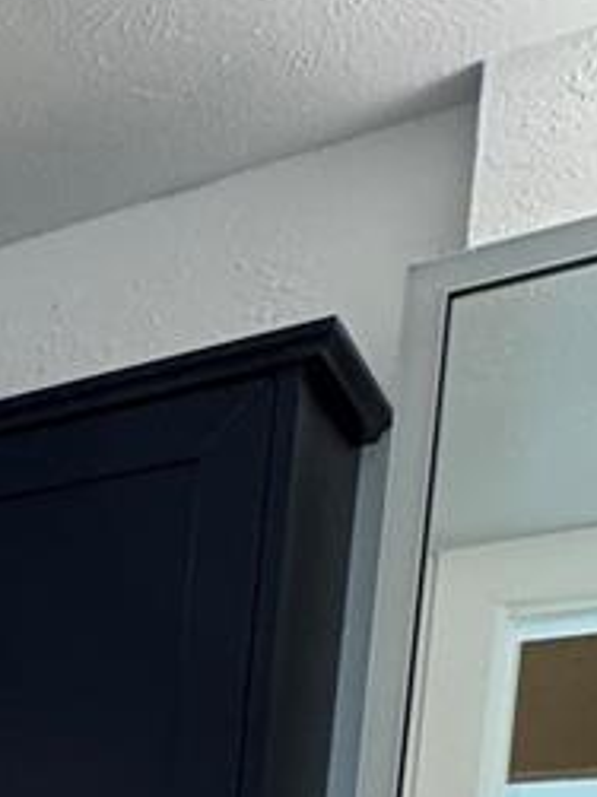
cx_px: -556
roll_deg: -0.2
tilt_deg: -9.2
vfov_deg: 22.7
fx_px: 1542
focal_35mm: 67
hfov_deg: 17.0
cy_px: 1245
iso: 200
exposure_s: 1/120
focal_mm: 2.22
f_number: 2.2
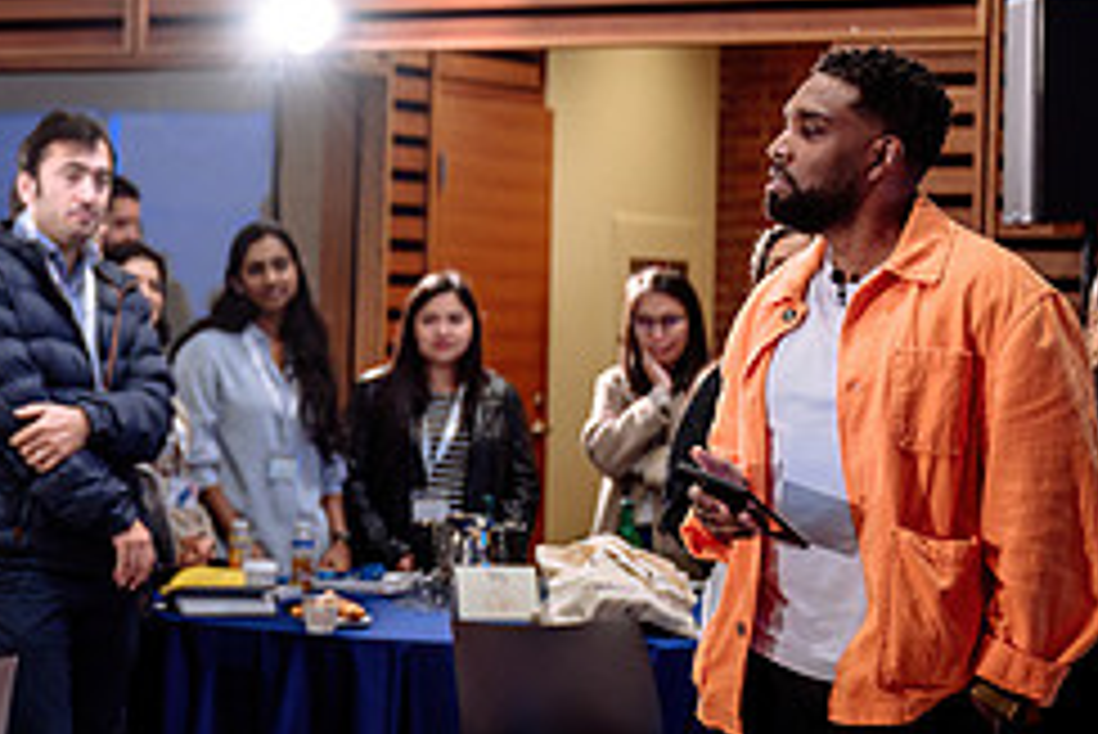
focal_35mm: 126
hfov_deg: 15.7
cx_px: -171
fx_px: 3845
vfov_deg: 10.9
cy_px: 498
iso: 500
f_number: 2.8
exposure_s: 1/80
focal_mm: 53
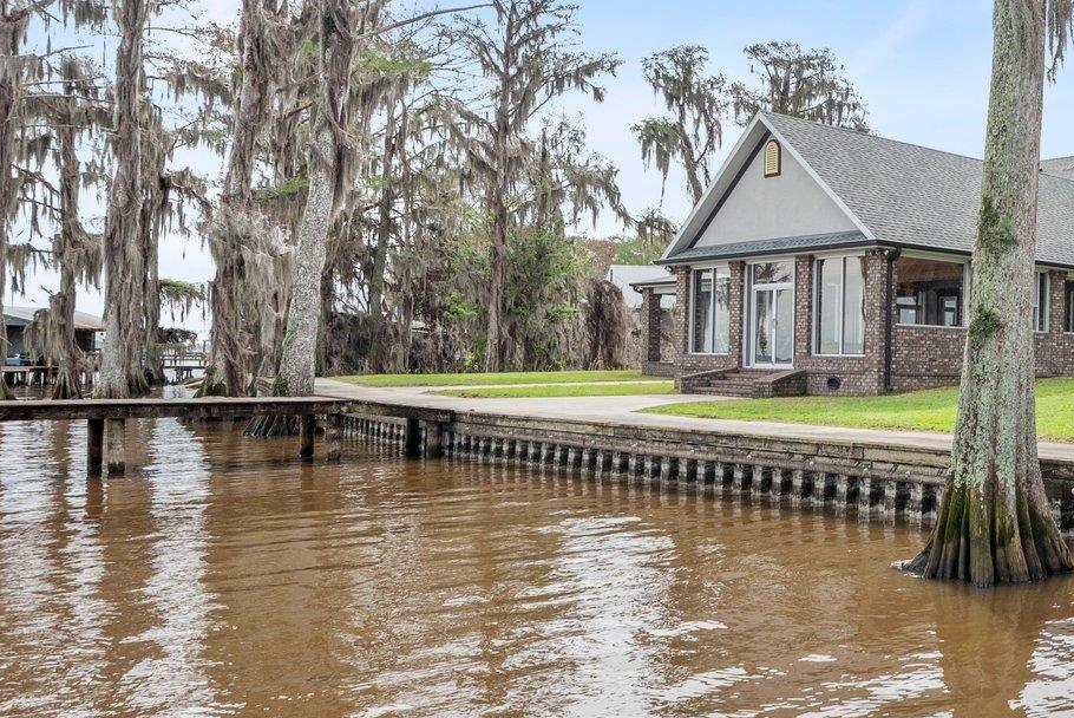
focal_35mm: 36
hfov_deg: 44.4
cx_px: 1095
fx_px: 1075
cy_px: 354
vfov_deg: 36.9
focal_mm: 16
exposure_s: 1/500
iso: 400
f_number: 10
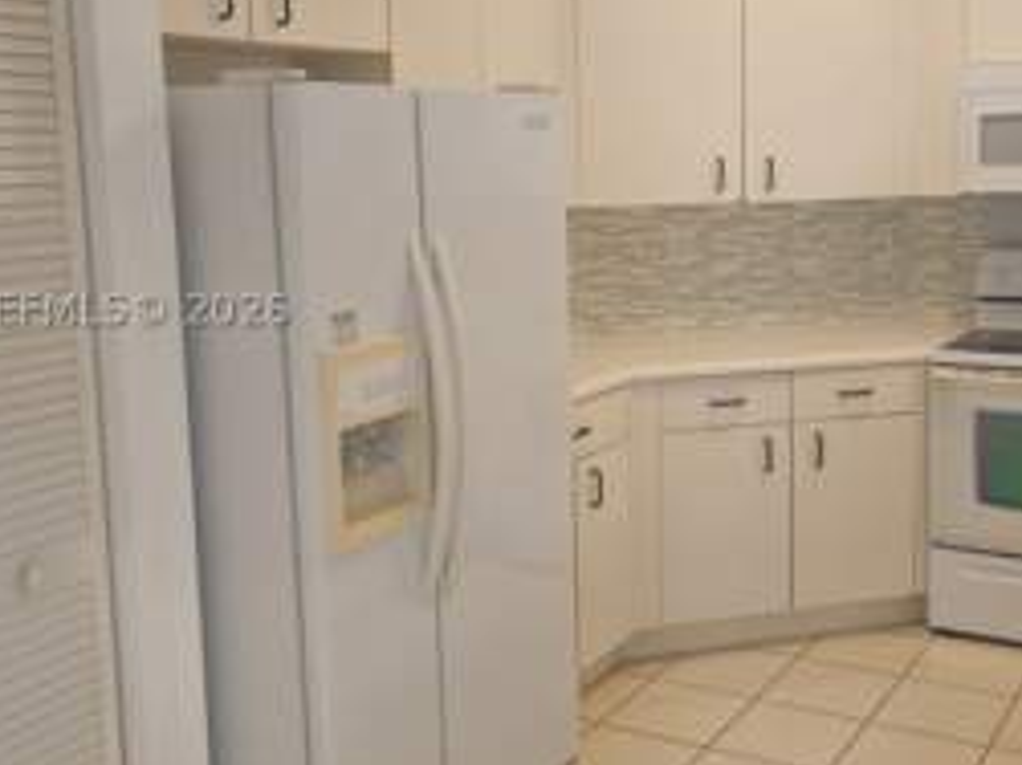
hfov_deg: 42.5
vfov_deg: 32.8
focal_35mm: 44
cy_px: 309
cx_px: 664
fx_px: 1298
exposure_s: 1/60
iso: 50
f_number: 1.7
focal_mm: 6.3
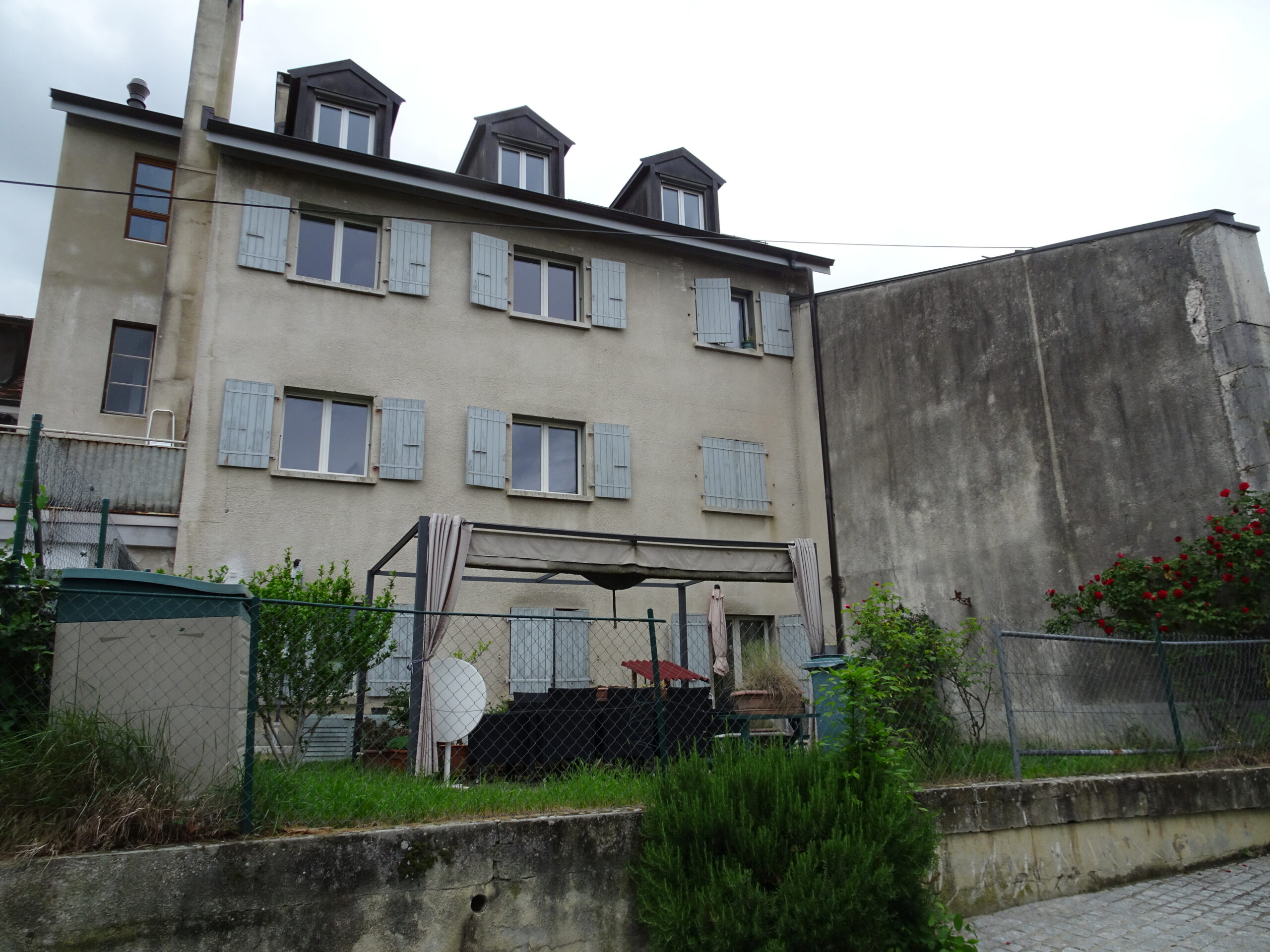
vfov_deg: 56.8
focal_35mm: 24
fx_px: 881
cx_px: 635
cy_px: 476
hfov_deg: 71.6
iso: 80
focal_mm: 4.1
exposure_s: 1/125
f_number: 3.5
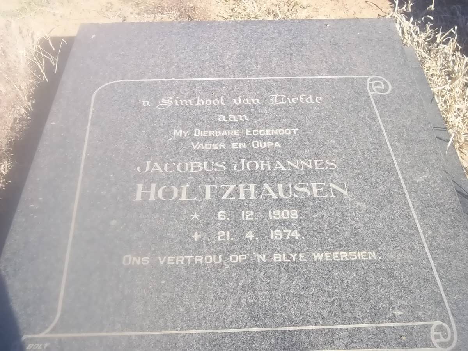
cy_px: 176
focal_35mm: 50
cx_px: 234
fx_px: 676
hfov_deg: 38.2
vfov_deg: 29.1
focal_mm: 8.8
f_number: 3.6
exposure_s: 1/320
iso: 80
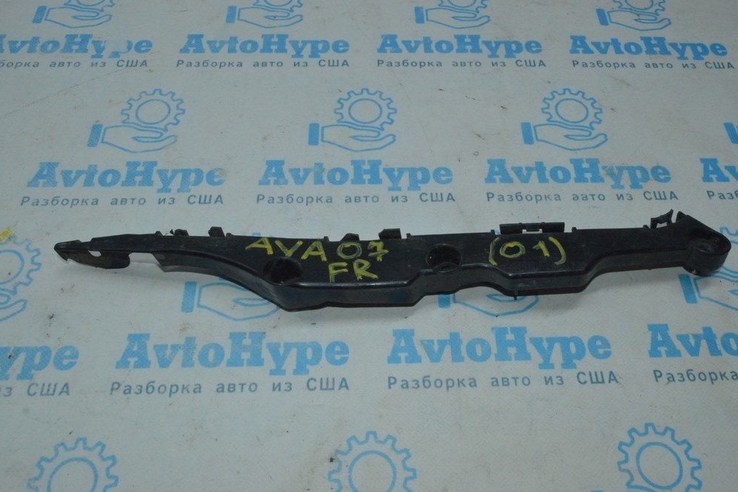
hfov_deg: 60.3
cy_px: 253
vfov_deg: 42.3
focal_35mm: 31
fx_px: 635
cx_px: 373
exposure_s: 1/160
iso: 3600
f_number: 16
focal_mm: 20
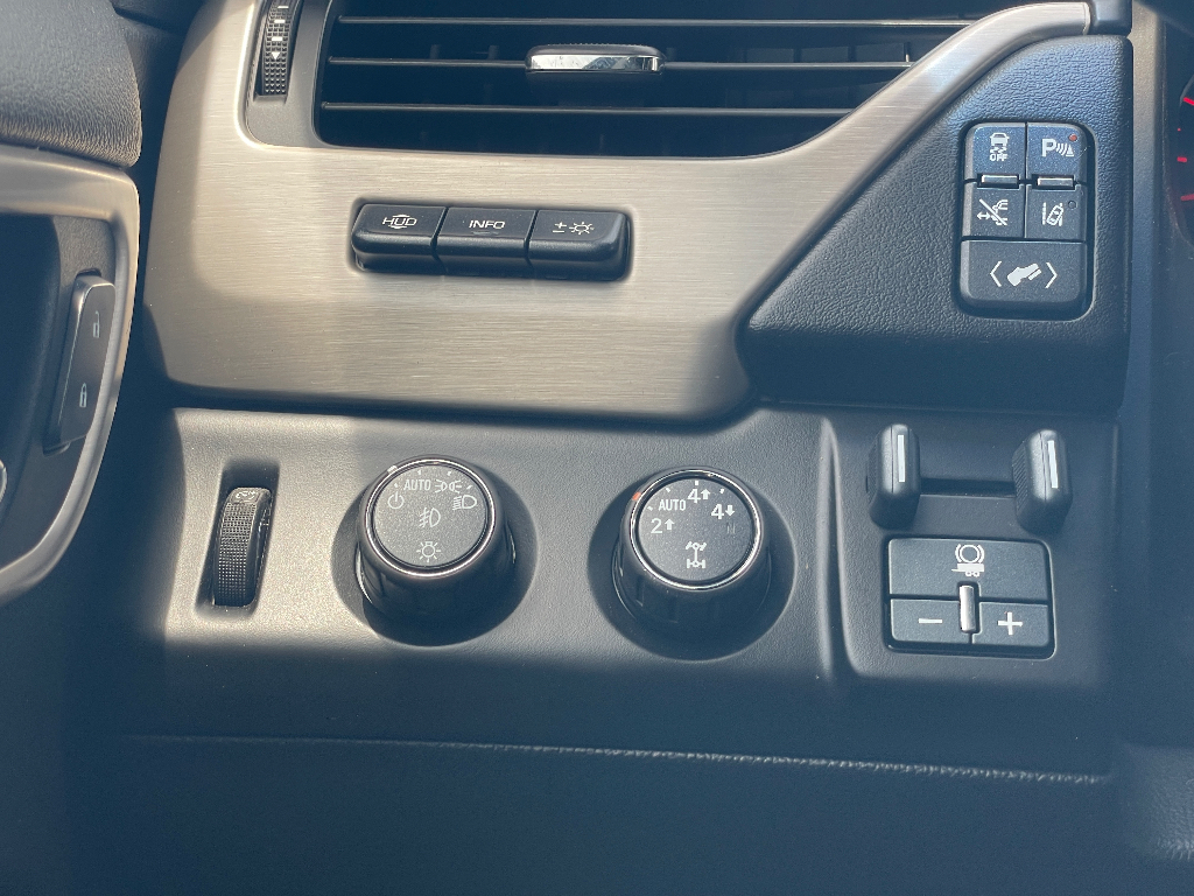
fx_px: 1794
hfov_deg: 36.8
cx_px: 597
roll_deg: -1.7
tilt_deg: -10.6
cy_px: 448
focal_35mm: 52
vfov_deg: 28.0
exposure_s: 1/122
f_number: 2
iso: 25
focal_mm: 6
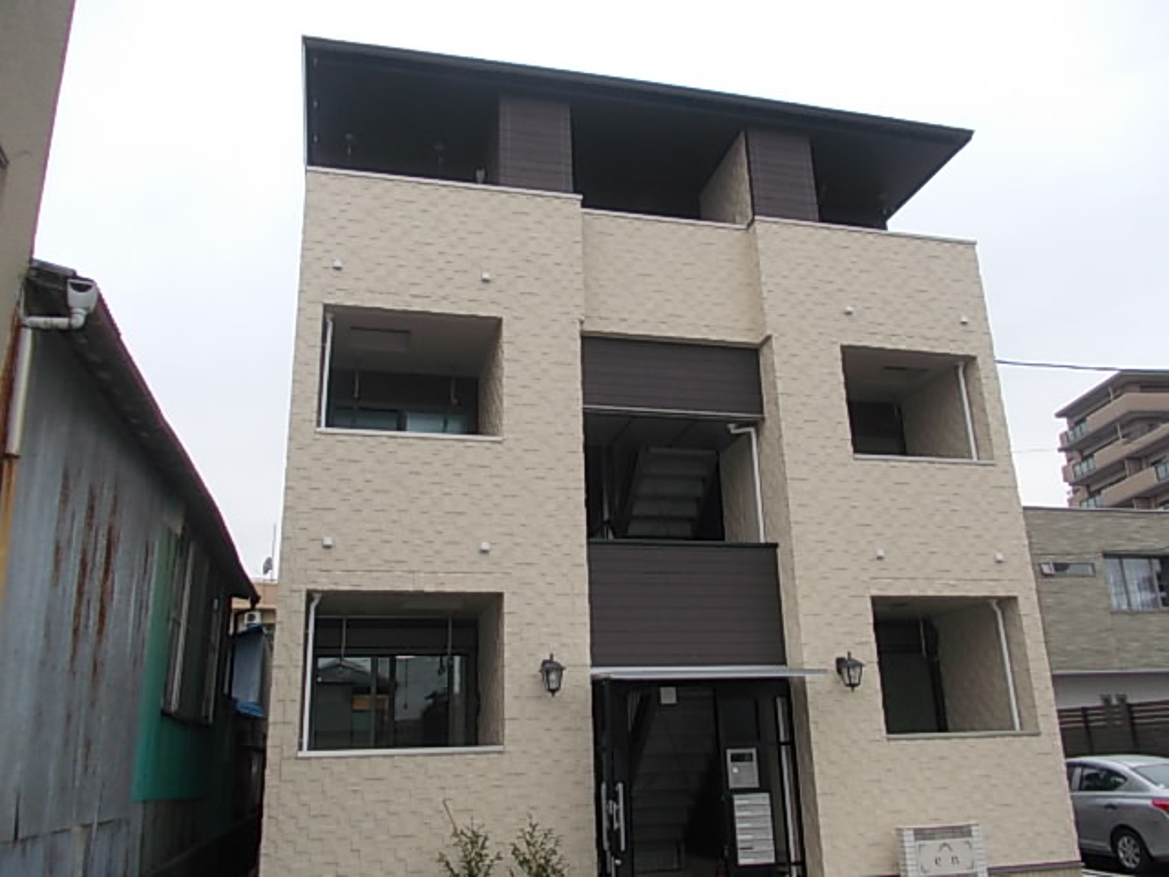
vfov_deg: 49.7
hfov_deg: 63.4
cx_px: 584
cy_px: 438
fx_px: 946
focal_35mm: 28
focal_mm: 4
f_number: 2.7
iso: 80
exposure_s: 1/320
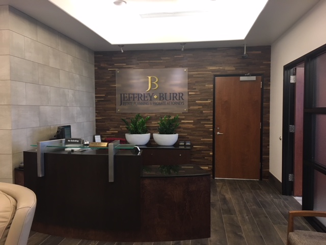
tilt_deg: -2.6
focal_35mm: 29
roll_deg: +0.3
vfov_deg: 48.2
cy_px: 122
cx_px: 163
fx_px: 273
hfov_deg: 61.7
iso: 100
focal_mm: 4.15
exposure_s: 1/30
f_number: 2.2
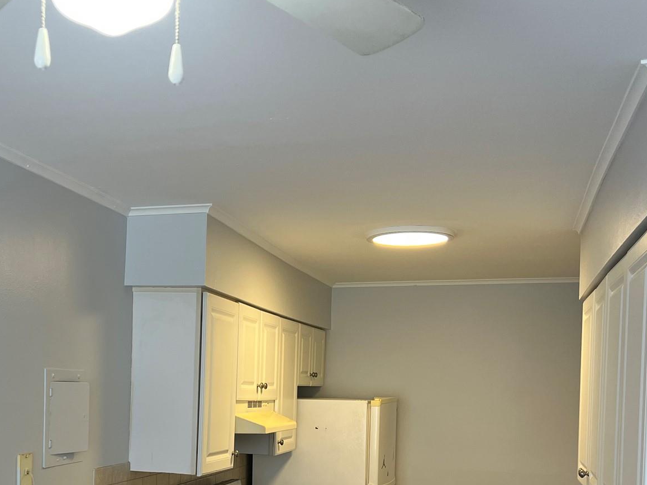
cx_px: 203
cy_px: 422
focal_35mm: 46
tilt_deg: -3.8
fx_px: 860
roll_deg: -2.1
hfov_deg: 40.6
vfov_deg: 30.3
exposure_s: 1/120
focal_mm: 5.7
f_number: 1.5
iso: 80
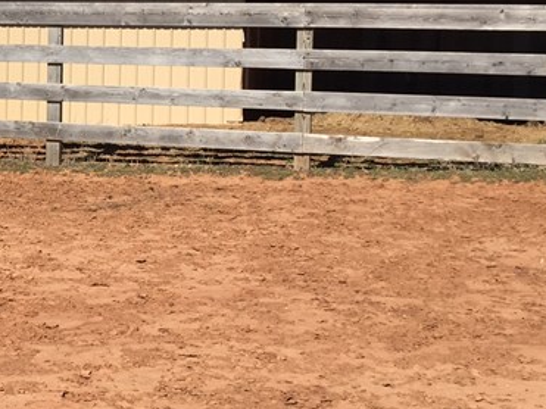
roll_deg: -1.1
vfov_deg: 18.3
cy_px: 109
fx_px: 1261
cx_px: -146
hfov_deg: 22.1
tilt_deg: -4.5
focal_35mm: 80
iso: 32
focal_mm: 4.15
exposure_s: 1/2475
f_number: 2.2
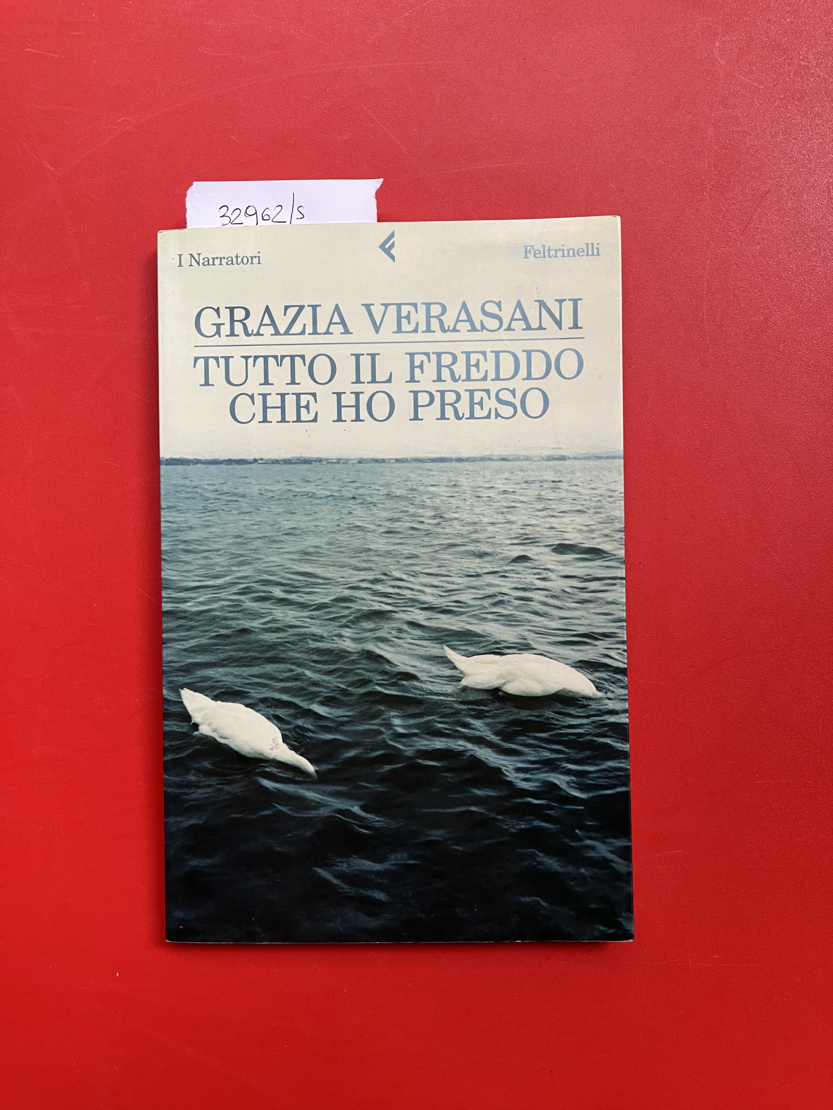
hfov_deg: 49.7
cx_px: 416
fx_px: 898
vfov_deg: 63.4
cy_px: 555
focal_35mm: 28
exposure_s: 1/50
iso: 80
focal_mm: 3.99
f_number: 1.8
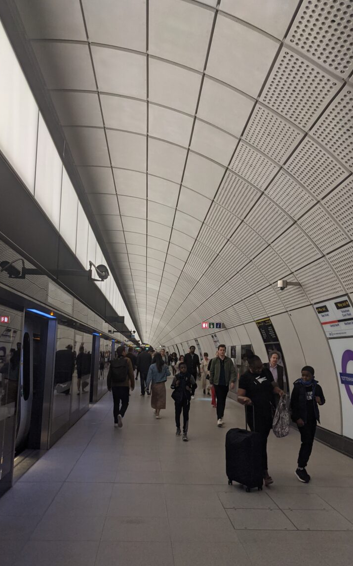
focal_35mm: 30
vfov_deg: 62.9
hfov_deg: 41.8
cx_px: 175
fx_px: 462
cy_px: 288
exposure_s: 1/499
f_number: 1.73
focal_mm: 4.38
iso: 180
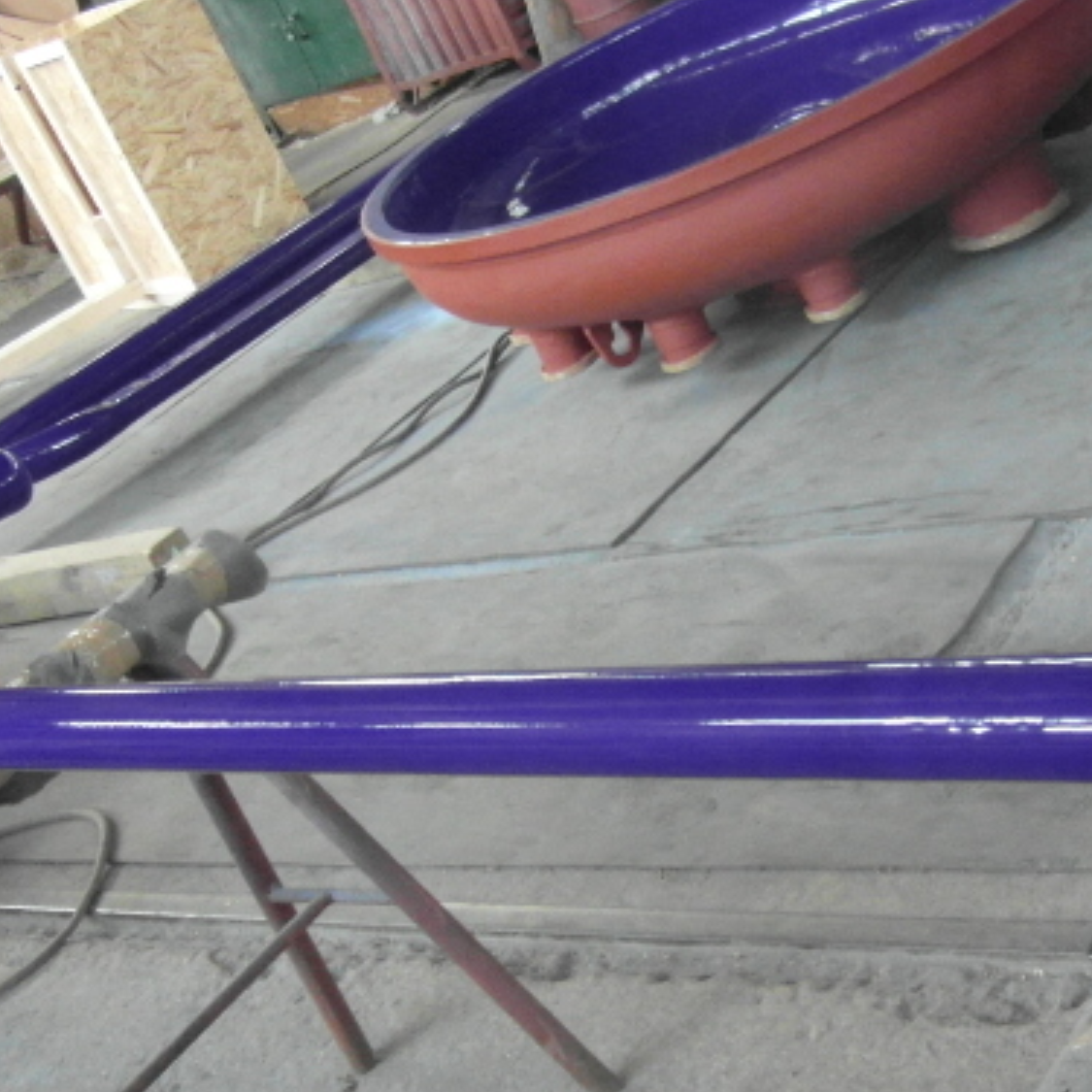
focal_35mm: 58
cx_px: 868
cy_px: 626
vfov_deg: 29.5
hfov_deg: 28.9
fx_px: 2070
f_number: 3.2
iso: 400
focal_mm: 4
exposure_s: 1/30
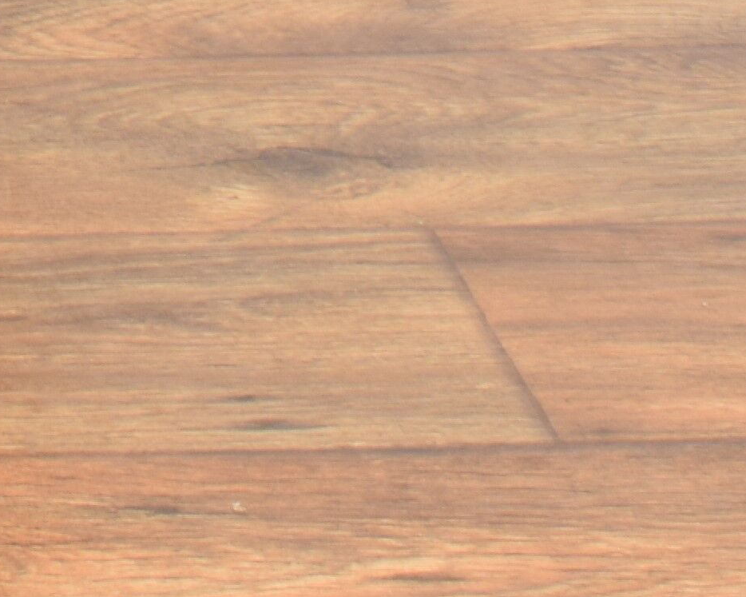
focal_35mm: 199
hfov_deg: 9.4
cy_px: -974
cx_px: -386
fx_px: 4393
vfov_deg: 7.2
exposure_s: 4
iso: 100
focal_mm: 22
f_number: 25
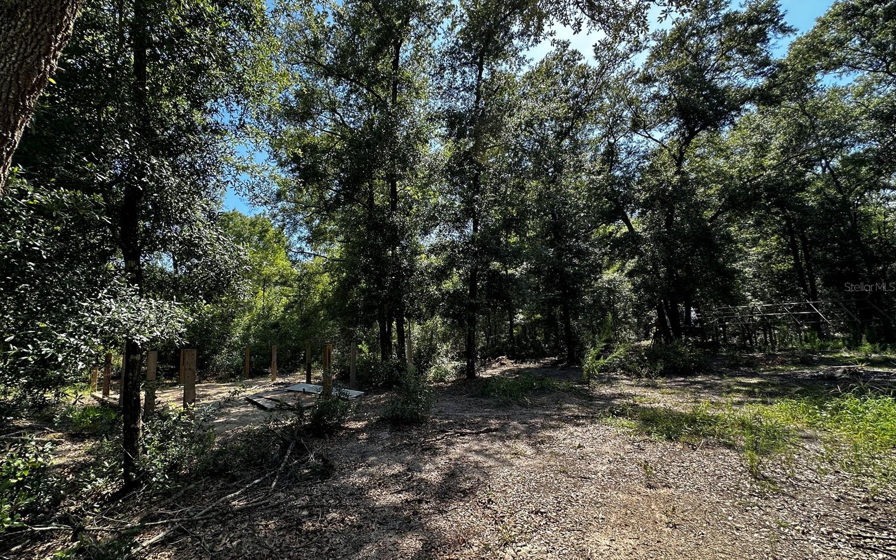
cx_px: 445
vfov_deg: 74.8
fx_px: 366
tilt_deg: +8.5
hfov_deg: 101.5
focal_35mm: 15
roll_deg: +1.1
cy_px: 287
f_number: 2.2
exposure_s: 1/299
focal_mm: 2.22
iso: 40
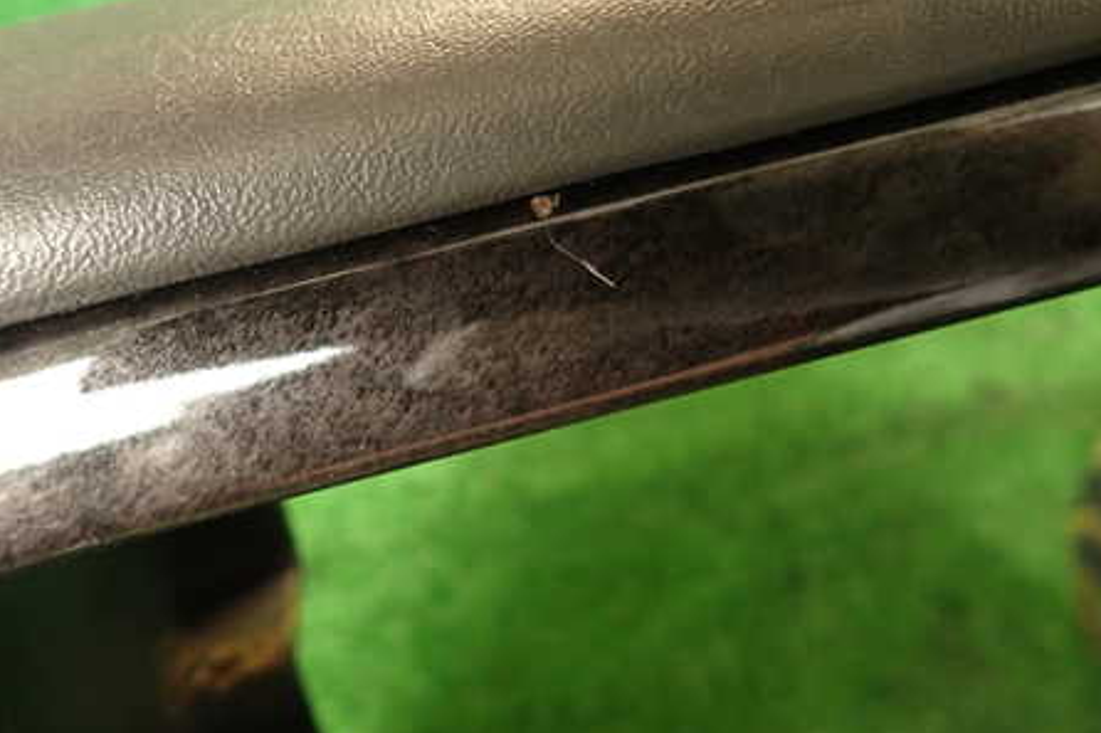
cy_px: 254
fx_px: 1070
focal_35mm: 35
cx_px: 541
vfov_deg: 37.5
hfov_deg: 54.4
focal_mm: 4.5
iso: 200
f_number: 2
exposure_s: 1/50
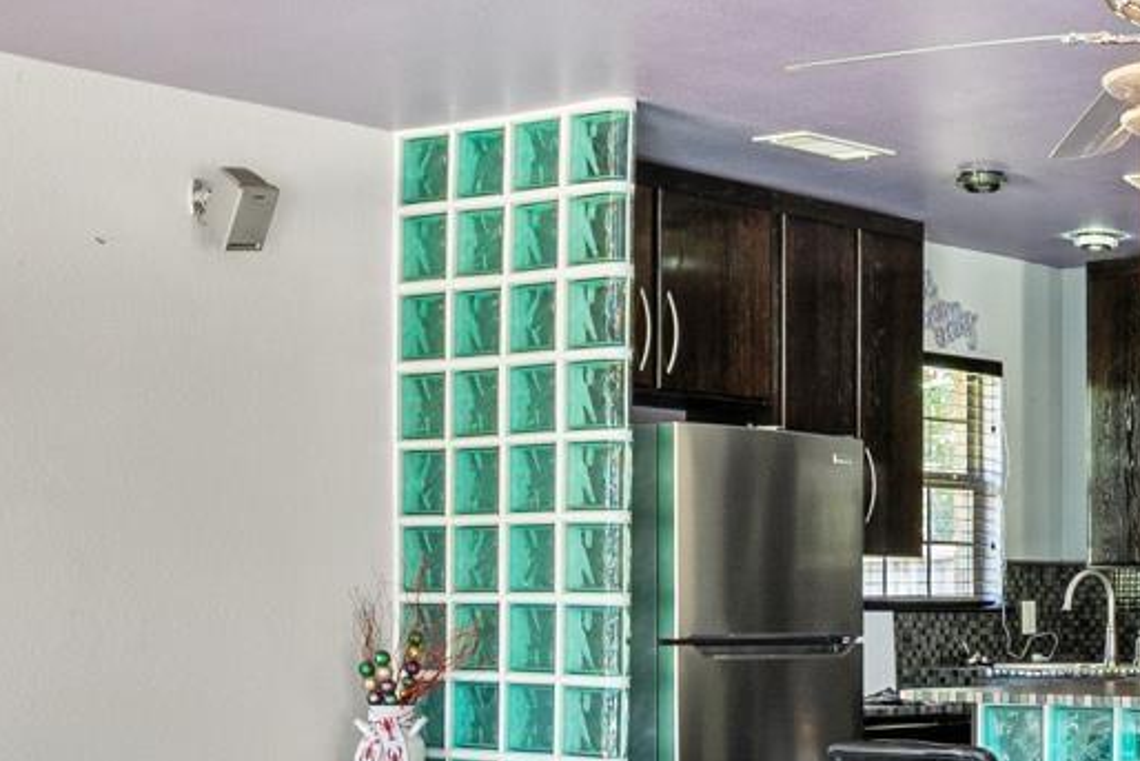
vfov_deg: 18.5
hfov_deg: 26.2
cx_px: 1153
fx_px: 2312
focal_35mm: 73
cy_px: 587
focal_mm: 10
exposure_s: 1/3
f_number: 8
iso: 250
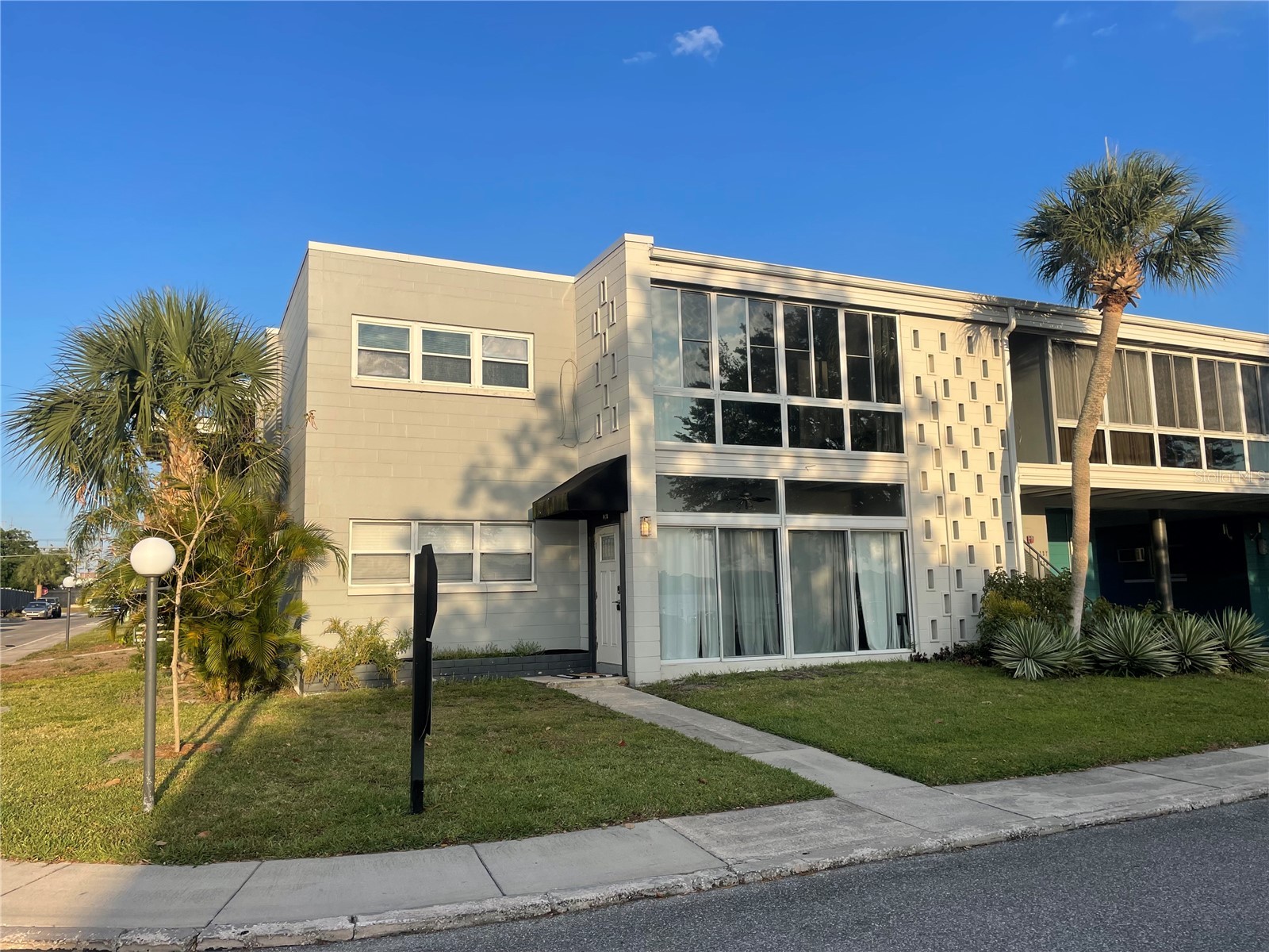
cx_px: 634
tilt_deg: +7.4
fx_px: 953
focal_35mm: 26
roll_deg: +1.4
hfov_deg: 67.3
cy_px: 476
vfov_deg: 53.1
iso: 32
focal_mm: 4.2
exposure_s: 1/2304
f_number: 1.6
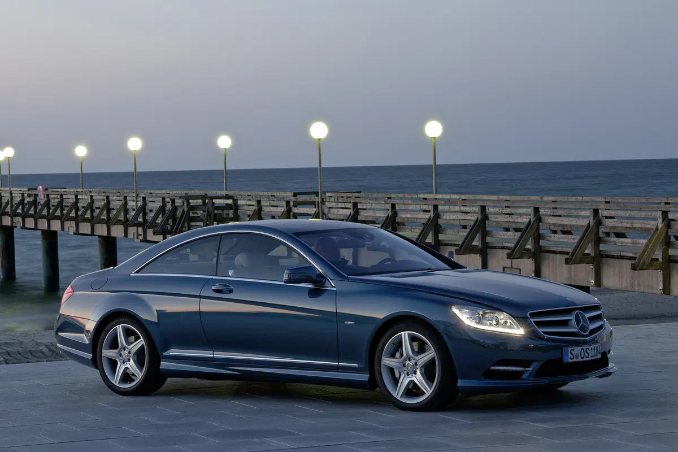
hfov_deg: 20.4
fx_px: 1883
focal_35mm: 100
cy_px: 226
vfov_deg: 13.7
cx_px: 339
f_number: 11
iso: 50
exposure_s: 6
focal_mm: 100
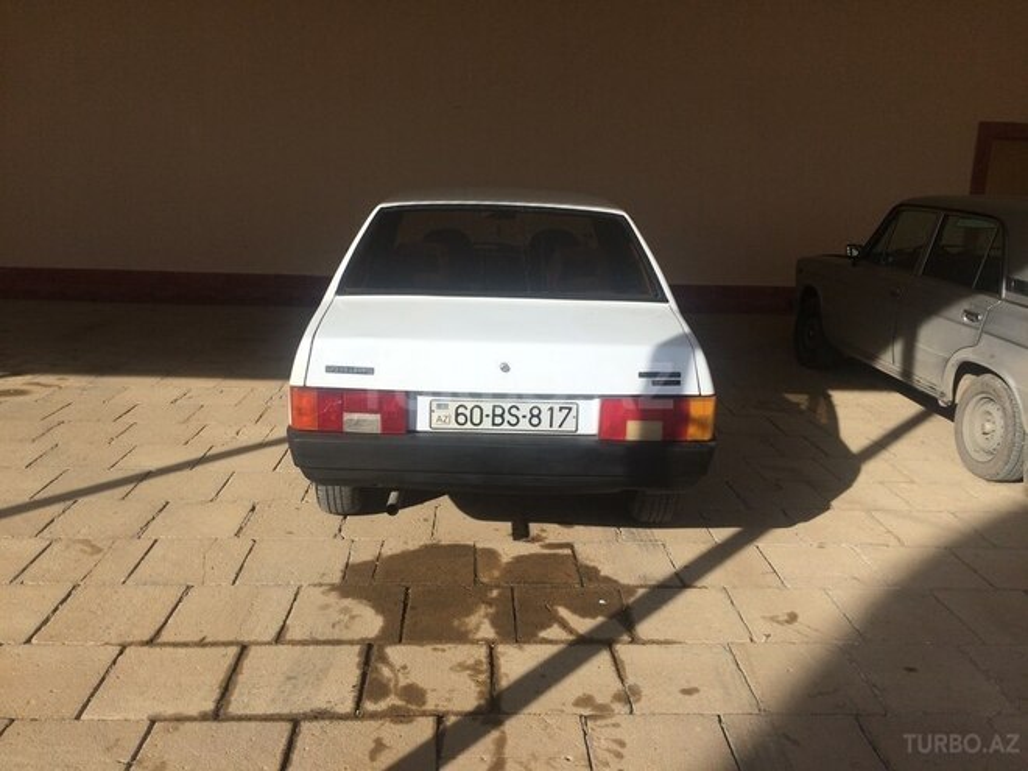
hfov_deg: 61.7
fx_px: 861
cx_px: 514
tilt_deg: -12.0
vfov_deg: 48.2
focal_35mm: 29
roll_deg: -1.9
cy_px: 386
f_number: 2.2
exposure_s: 1/1953
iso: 32
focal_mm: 4.15
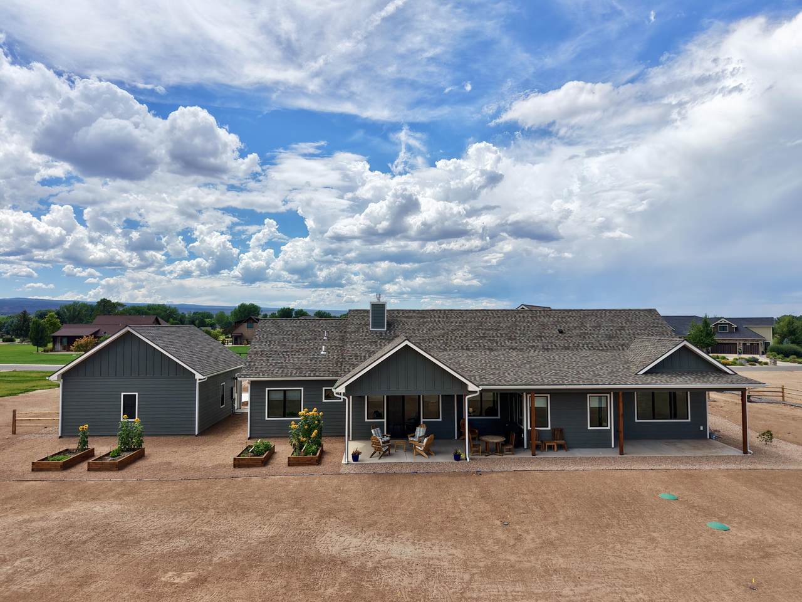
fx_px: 556
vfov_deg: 56.8
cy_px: 301
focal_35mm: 24
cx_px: 401
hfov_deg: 71.6
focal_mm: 8.67
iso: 200
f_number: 1.8
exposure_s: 1/6000
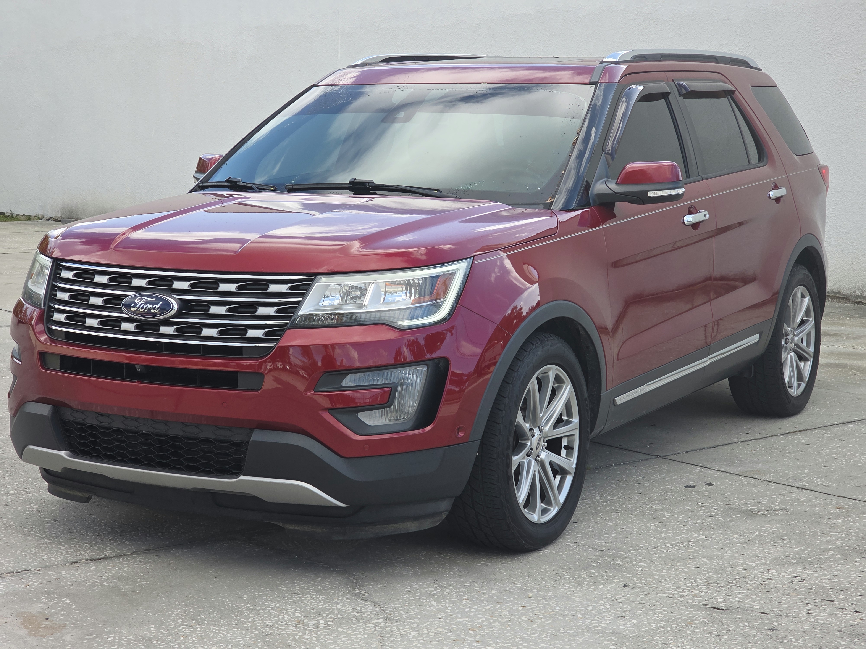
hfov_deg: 28.2
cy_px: 324
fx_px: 1726
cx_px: 433
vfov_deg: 21.3
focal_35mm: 69
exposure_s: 1/854
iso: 50
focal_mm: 7.9
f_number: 2.4
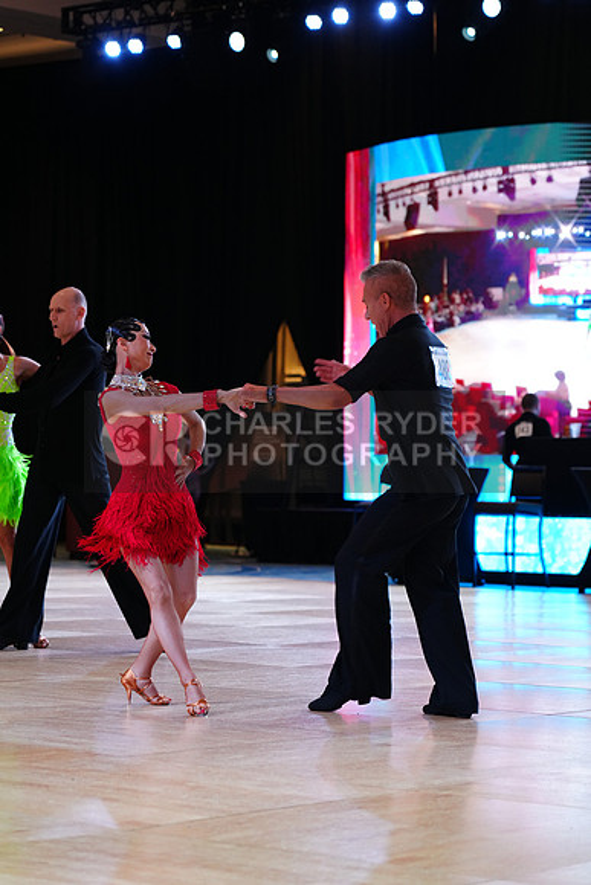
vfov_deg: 19.5
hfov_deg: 13.0
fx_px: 2584
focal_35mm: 105
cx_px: 296
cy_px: 442
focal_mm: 105
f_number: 4
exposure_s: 1/250
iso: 2000
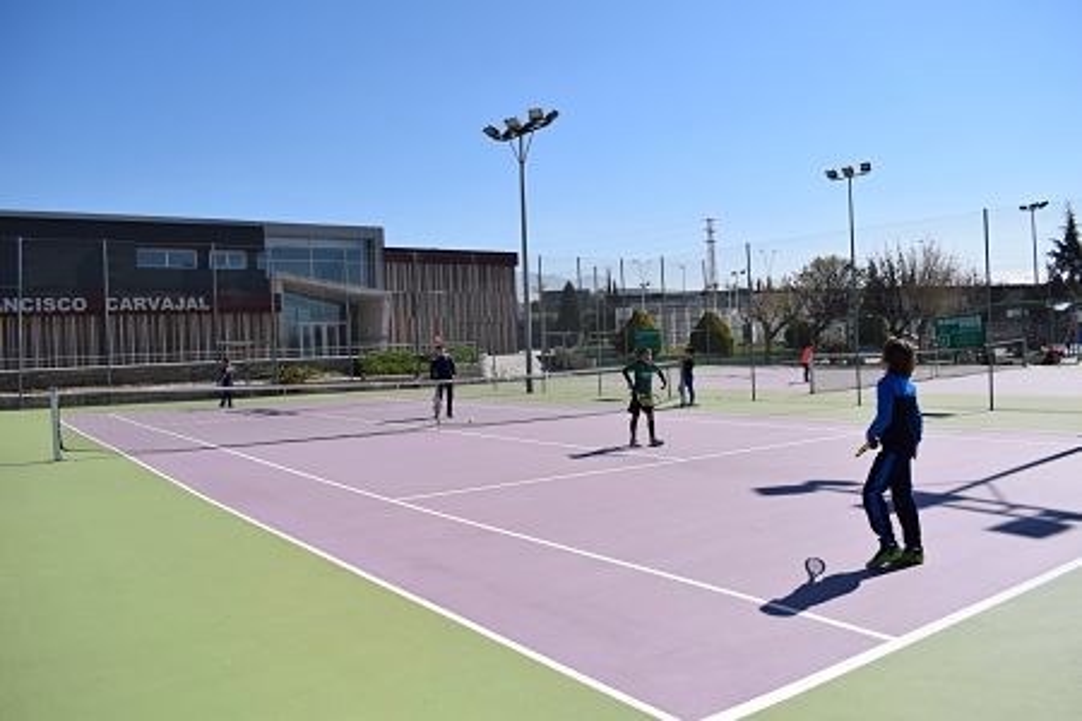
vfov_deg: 47.9
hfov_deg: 67.4
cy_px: 360
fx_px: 811
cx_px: 541
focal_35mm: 27
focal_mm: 18
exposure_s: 1/1600
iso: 400
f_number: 7.1
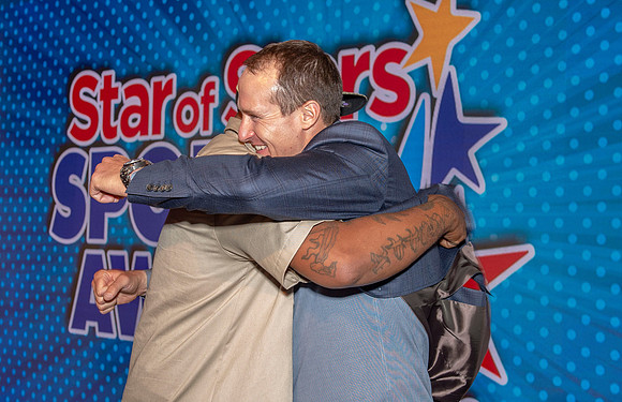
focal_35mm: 55
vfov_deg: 24.2
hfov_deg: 36.6
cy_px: 207
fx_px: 940
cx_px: 318
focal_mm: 38
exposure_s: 1/125
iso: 1250
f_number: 6.3
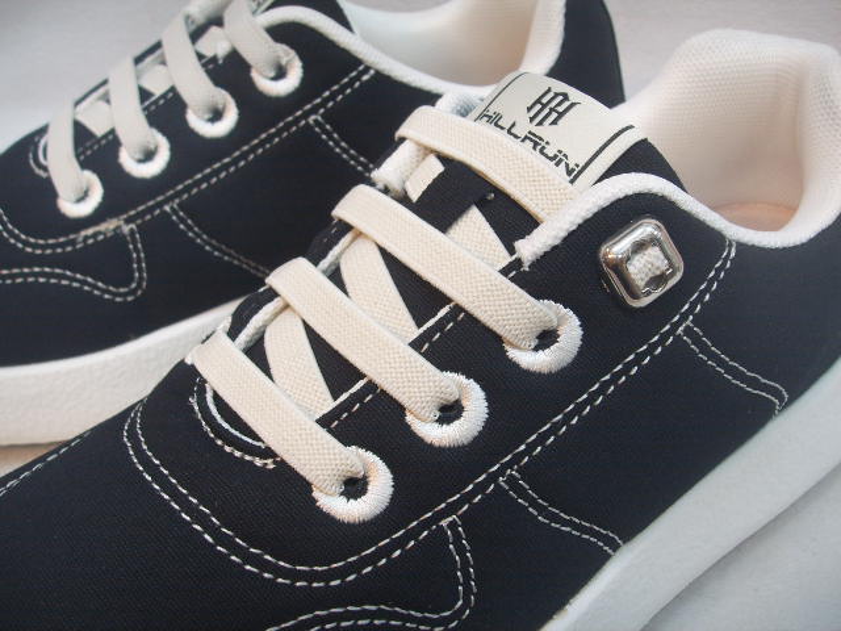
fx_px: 948
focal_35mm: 39
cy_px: 316
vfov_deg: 36.8
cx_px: 420
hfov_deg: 47.9
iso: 63
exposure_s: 1/15
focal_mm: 6.6
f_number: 3.5
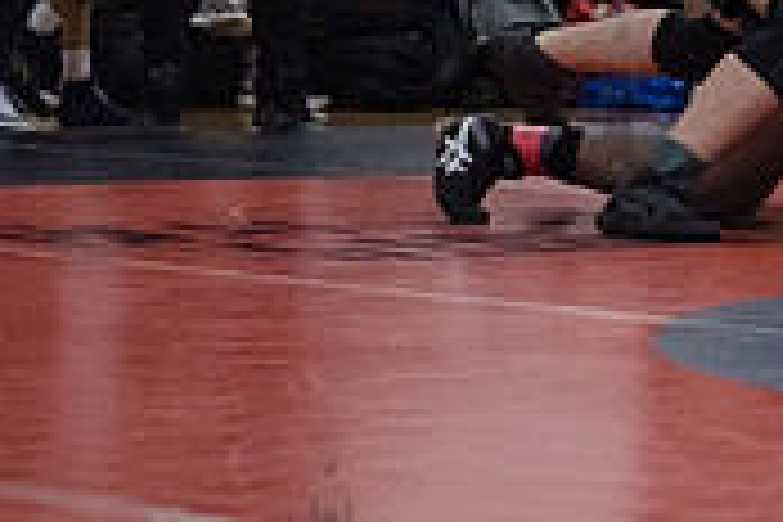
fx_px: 5089
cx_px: 1197
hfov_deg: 8.6
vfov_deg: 5.8
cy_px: -119
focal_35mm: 234
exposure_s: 1/400
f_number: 3.2
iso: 8000
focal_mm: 70
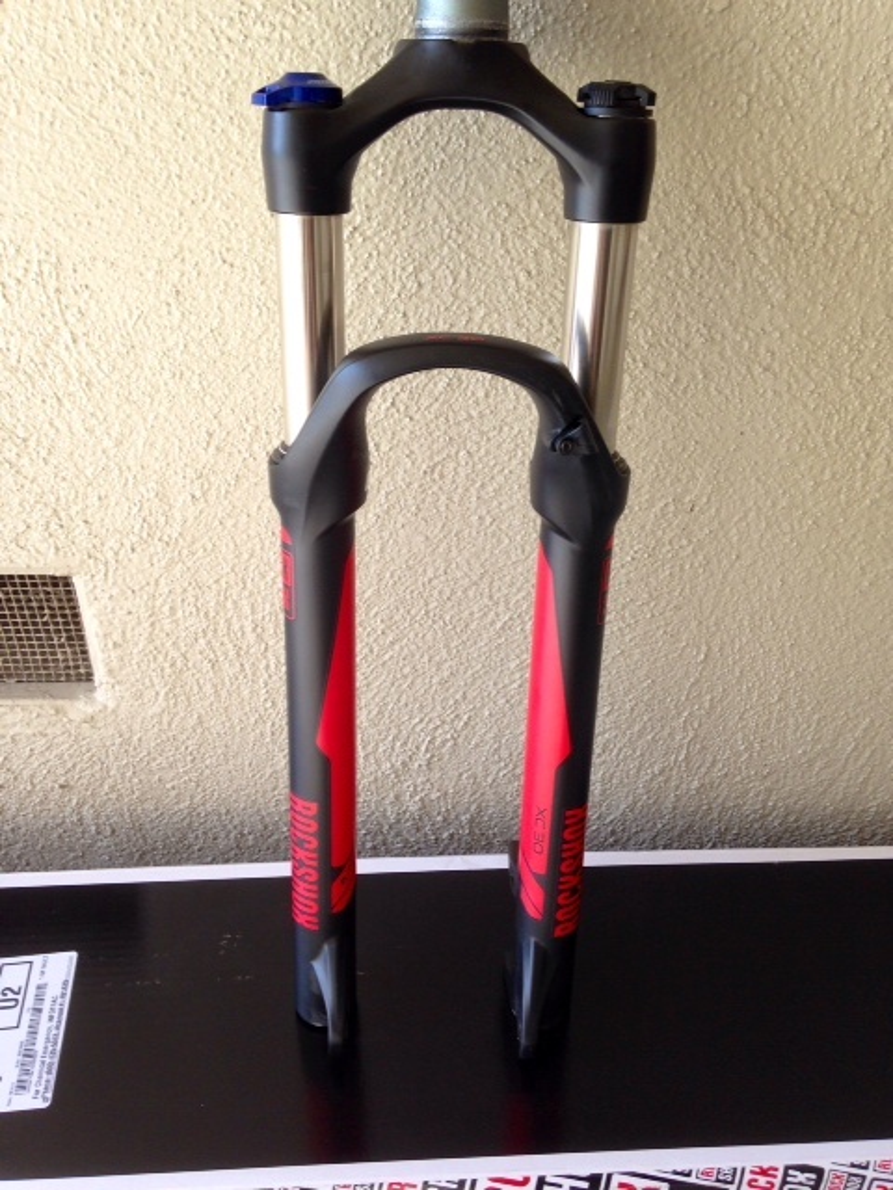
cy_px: 595
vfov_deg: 55.4
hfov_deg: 42.9
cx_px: 446
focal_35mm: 33
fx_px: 1135
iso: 50
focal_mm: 4.12
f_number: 2.4
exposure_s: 1/136
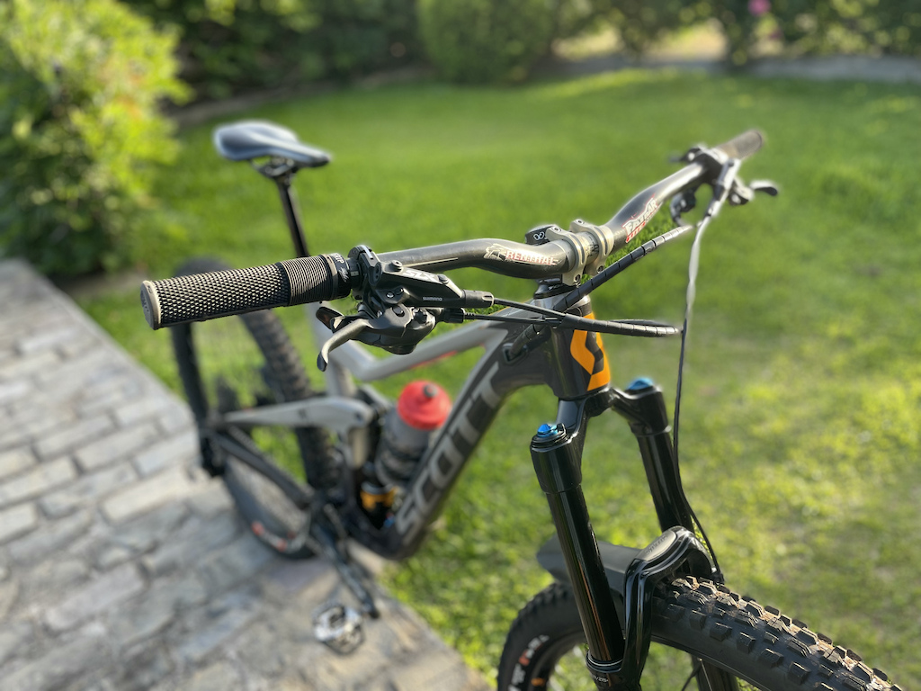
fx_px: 692
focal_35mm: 26
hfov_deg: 67.3
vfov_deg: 53.1
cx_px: 460
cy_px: 346
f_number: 1.6
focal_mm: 4.2
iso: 32
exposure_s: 1/199
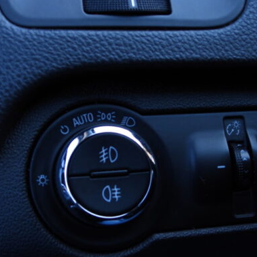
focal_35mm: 57
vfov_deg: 30.0
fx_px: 479
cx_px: 132
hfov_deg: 30.0
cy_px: 157
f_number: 3.2
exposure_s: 1/40
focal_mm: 6.3
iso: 100
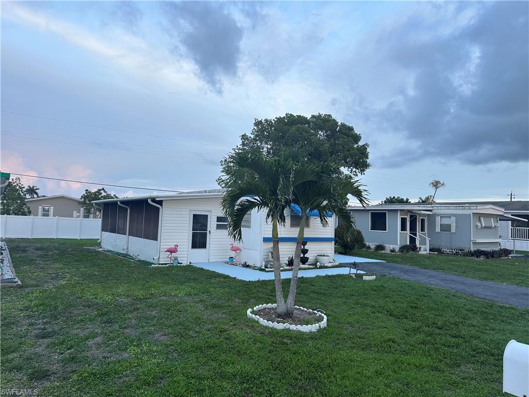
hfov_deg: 71.6
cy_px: 198
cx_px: 264
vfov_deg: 56.8
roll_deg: -2.6
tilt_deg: +4.7
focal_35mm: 24
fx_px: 367
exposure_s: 1/121
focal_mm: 6.86
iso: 64
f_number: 1.78
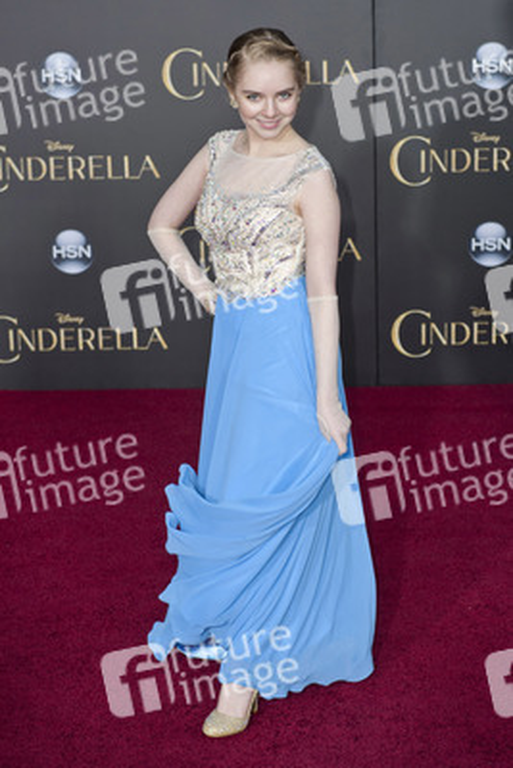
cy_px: 384
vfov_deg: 28.8
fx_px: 1495
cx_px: 256
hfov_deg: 19.5
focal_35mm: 70
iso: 400
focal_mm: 70
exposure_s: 1/400
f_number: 4
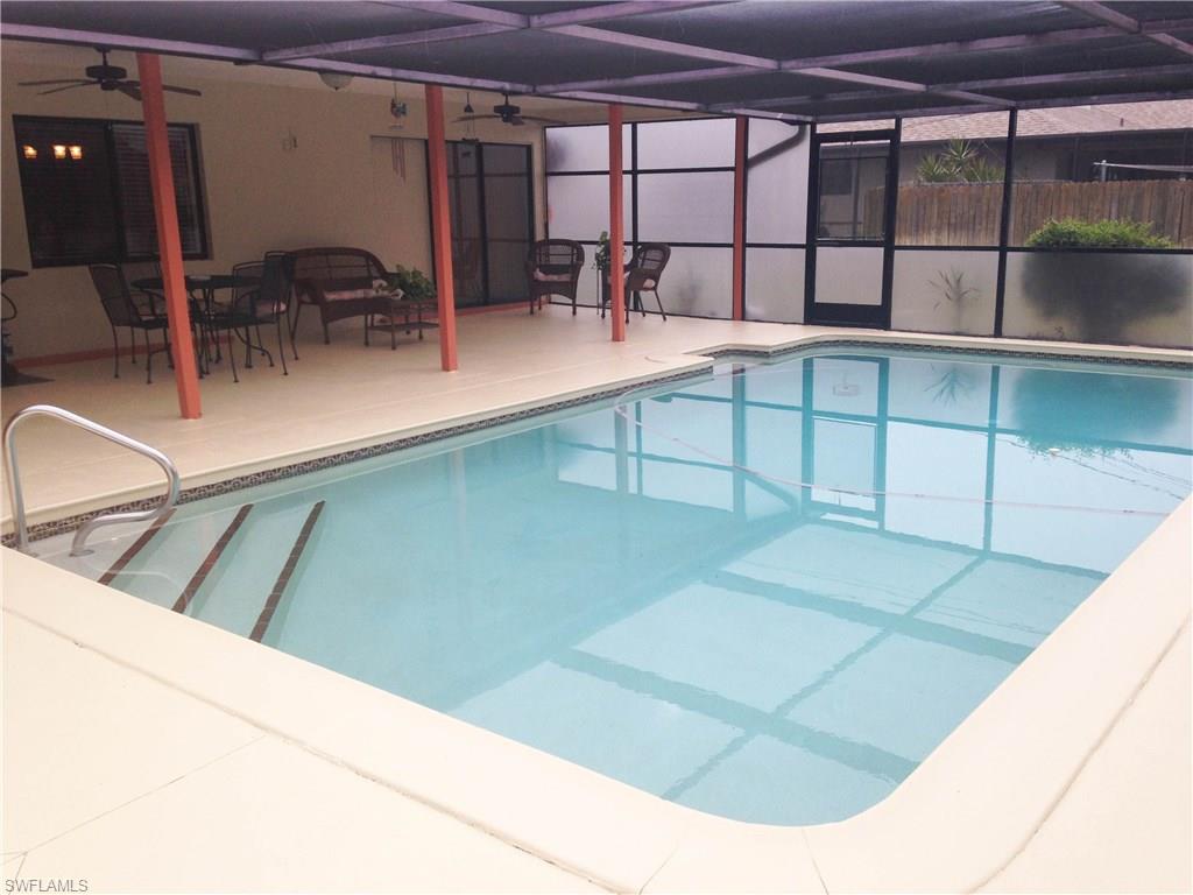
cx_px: 596
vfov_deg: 42.9
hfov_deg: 55.4
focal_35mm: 33
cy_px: 448
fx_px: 1137
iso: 50
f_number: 2.4
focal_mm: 4.12
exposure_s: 1/266
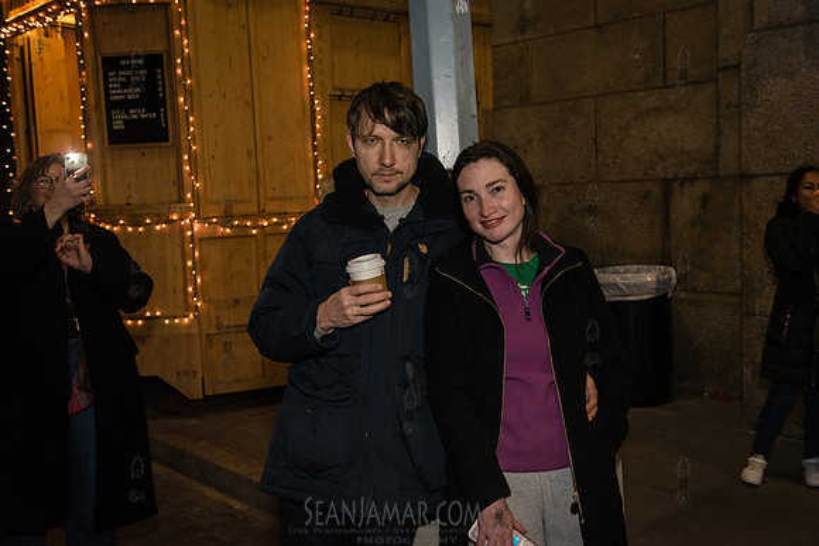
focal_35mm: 38
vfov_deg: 35.1
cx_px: 410
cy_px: 273
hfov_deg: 50.7
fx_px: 865
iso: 4000
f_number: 4.5
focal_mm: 38
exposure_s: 1/160
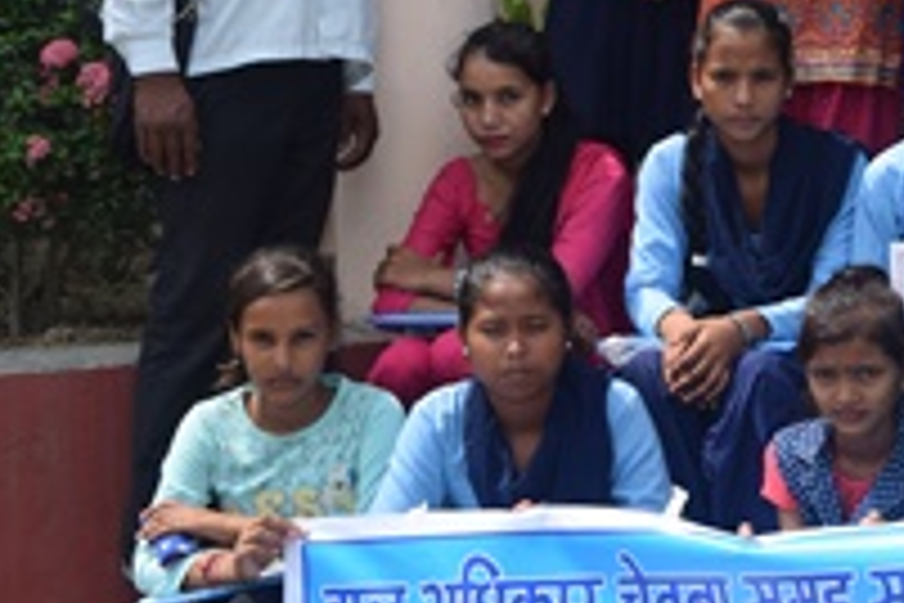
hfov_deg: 17.5
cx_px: 1363
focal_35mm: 105
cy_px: 128
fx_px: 2636
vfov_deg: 13.0
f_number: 10
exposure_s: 1/200
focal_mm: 22
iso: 100
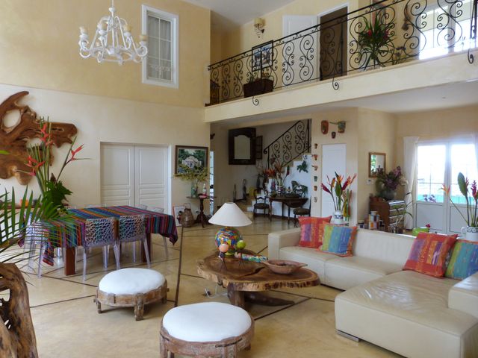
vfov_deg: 54.9
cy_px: 179
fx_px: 345
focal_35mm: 25
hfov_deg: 69.4
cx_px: 239
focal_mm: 4.5
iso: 200
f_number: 2.8
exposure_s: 1/60
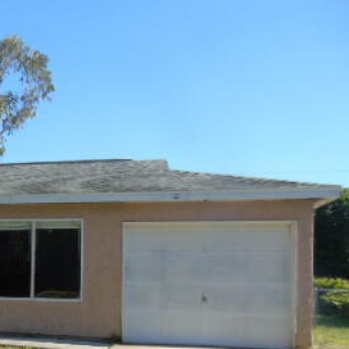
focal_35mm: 52
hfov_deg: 29.0
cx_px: -54
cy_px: 263
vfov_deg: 32.2
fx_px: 593
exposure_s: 1/500
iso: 80
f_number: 3.4
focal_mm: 4.4
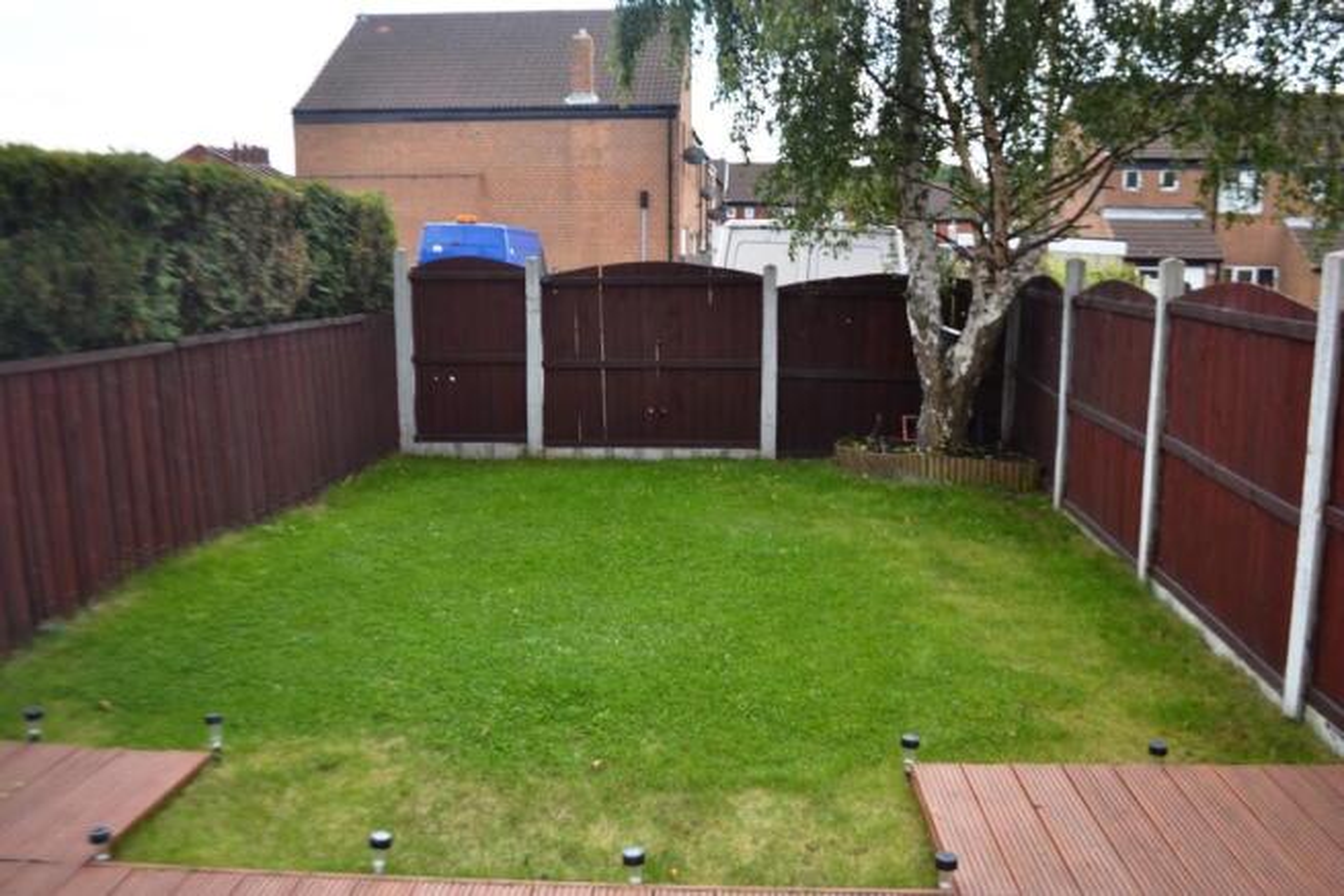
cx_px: 672
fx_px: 1232
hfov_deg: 57.2
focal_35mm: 33
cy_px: 448
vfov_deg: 40.0
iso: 100
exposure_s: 1/200
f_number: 3.8
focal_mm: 22
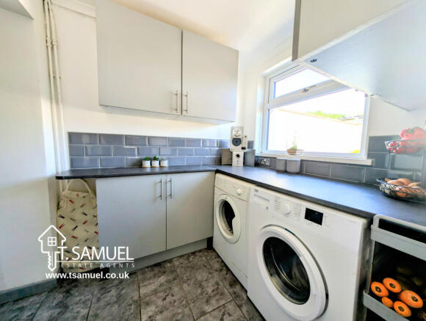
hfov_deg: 110.4
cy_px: 160
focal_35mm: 12
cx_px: 213
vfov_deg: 94.7
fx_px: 148
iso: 64
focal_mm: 2.23
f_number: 1.95
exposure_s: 1/209
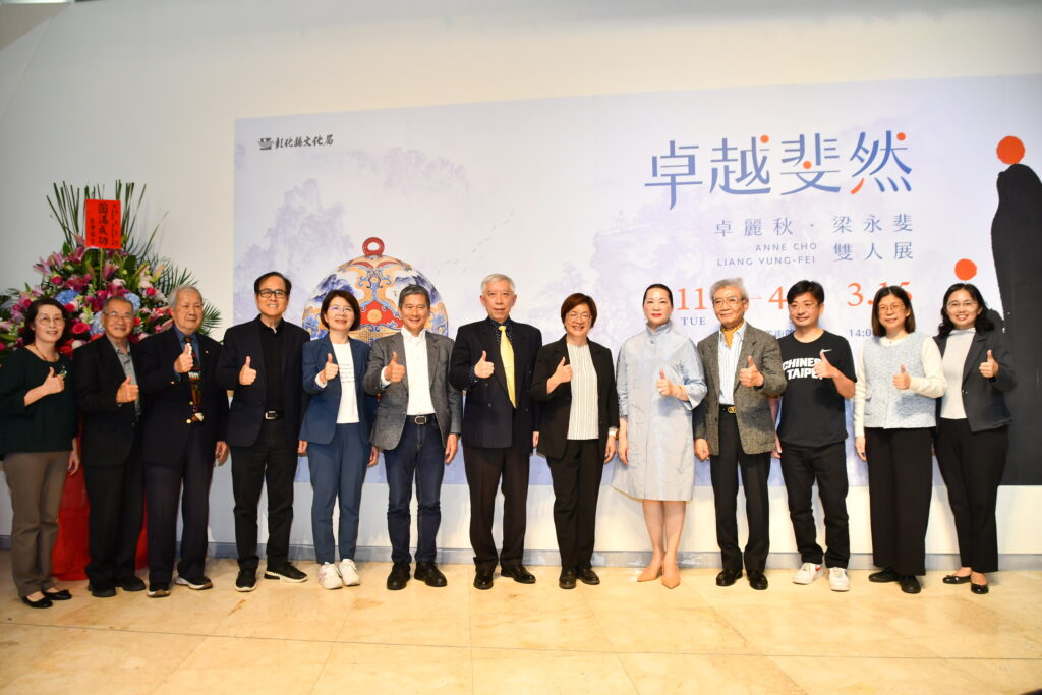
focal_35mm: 27
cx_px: 521
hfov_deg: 67.4
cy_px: 348
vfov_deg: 47.9
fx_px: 782
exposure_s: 1/160
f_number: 3.5
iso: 800
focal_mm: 18
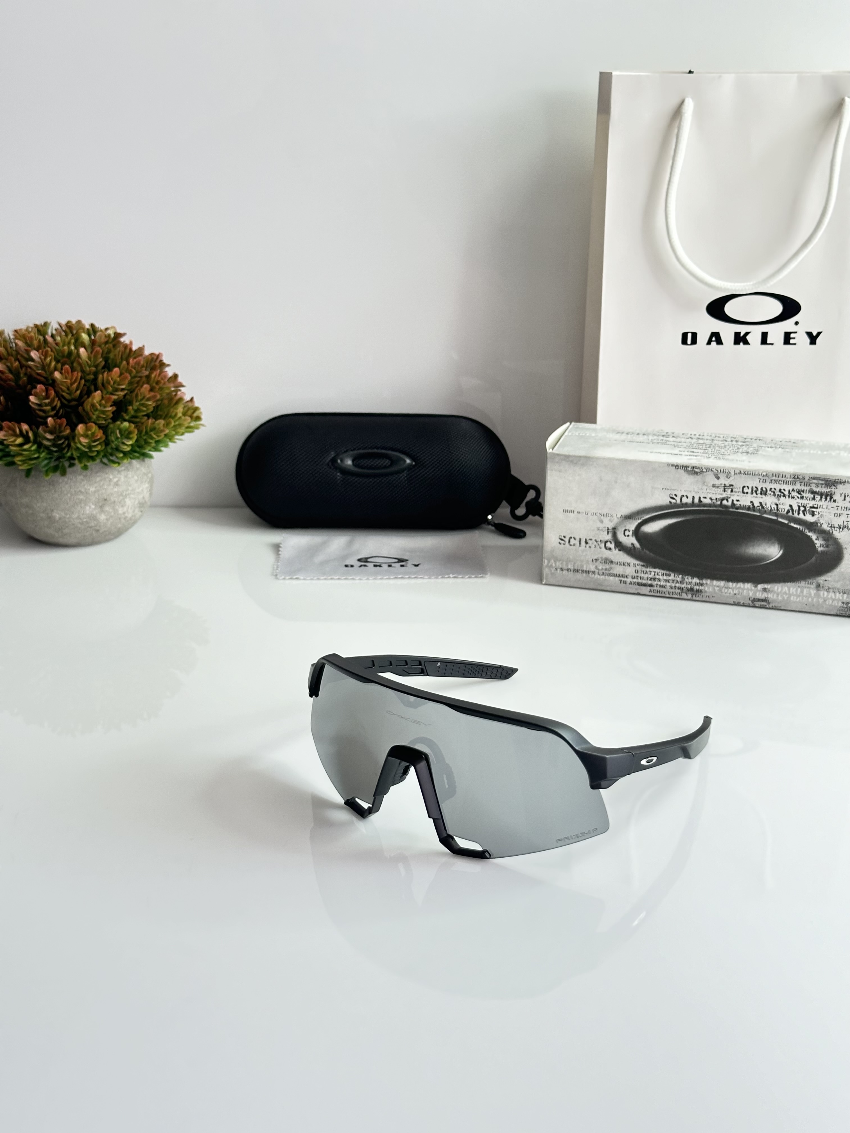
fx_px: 1572
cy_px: 566
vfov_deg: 39.7
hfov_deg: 30.3
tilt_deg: -20.2
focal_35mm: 48
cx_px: 425
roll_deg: -0.6
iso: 160
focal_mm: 6.86
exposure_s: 1/60
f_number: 1.78
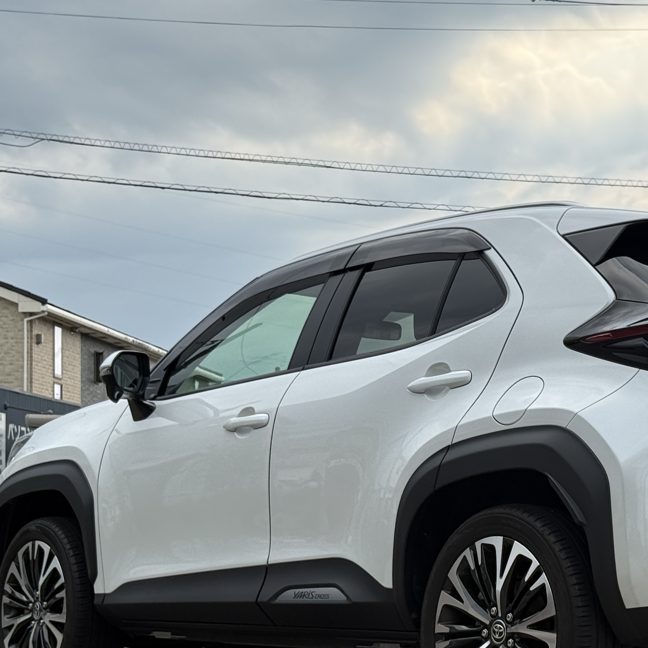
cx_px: 505
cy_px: 431
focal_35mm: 93
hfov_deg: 18.5
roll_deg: +0.0
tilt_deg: +2.7
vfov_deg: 18.6
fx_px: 1970
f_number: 1.78
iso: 80
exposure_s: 1/3096
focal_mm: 6.76
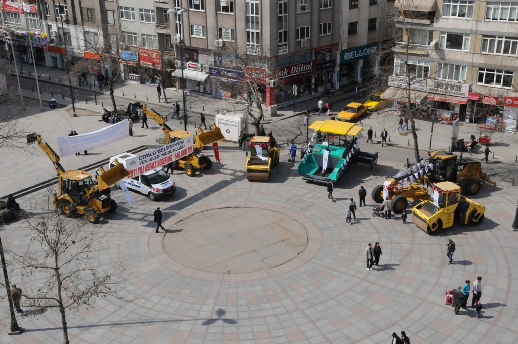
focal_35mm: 46
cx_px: 259
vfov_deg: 28.9
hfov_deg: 42.4
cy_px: 172
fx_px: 668
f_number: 18
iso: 1600
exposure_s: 1/1250
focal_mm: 31
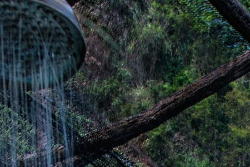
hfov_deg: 14.3
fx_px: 972
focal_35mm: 140
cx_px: 282
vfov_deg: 7.5
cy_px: 625
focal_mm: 18
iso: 200
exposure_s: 1/45
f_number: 5.6
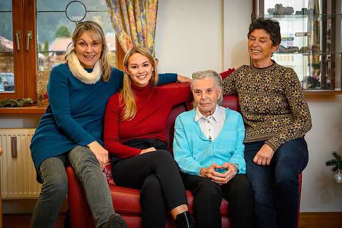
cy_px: 114
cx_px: 171
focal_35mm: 51
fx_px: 484
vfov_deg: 26.5
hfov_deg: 38.9
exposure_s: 1/100
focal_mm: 51
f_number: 4
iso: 800
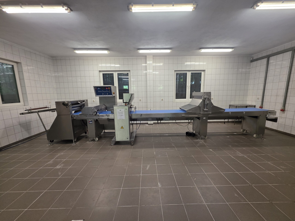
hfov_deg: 106.2
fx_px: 111
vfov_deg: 89.9
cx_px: 148
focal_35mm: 13
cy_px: 110
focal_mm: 2.2
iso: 125
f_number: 1.9
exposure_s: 1/100
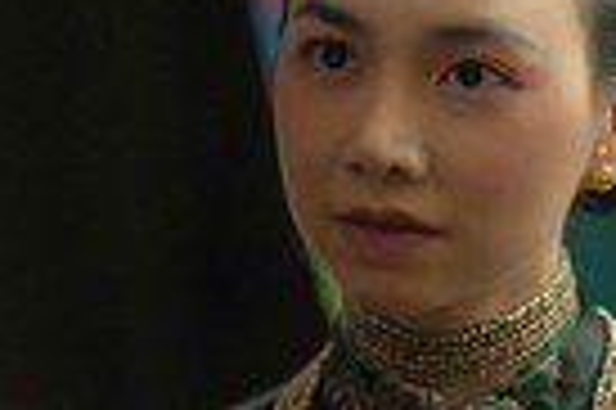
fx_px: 5742
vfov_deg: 4.1
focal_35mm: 336
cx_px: 54
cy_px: 392
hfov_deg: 6.1
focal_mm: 85
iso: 1250
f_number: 1.4
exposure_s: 1/100
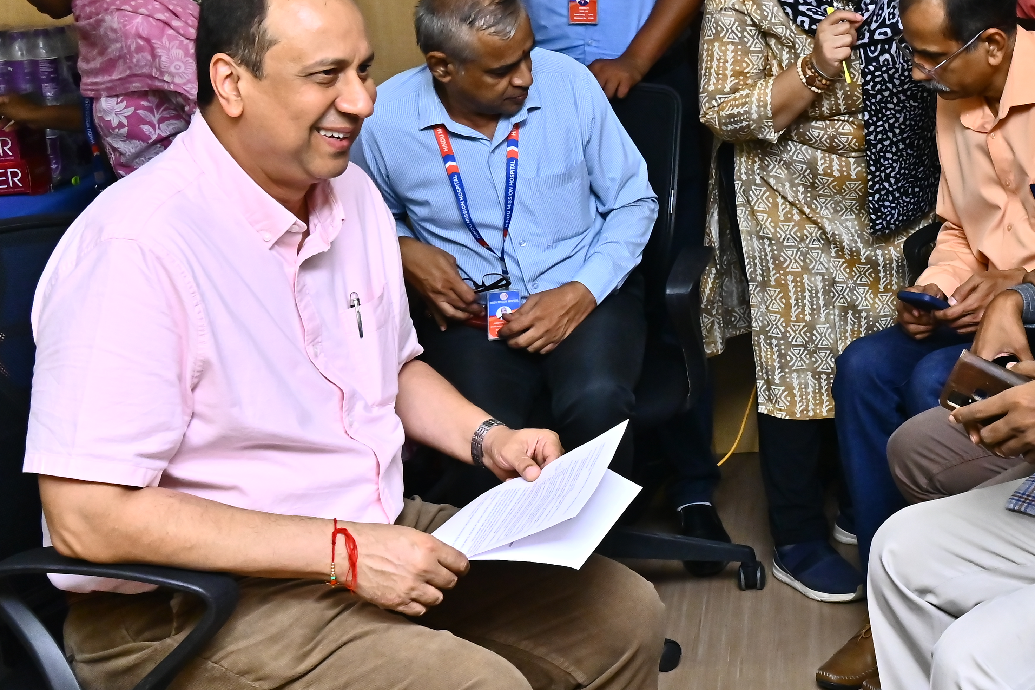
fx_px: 1995
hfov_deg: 27.8
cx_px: 961
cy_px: 247
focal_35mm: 69
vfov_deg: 19.6
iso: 1000
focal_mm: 24.5
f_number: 11
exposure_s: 1/200
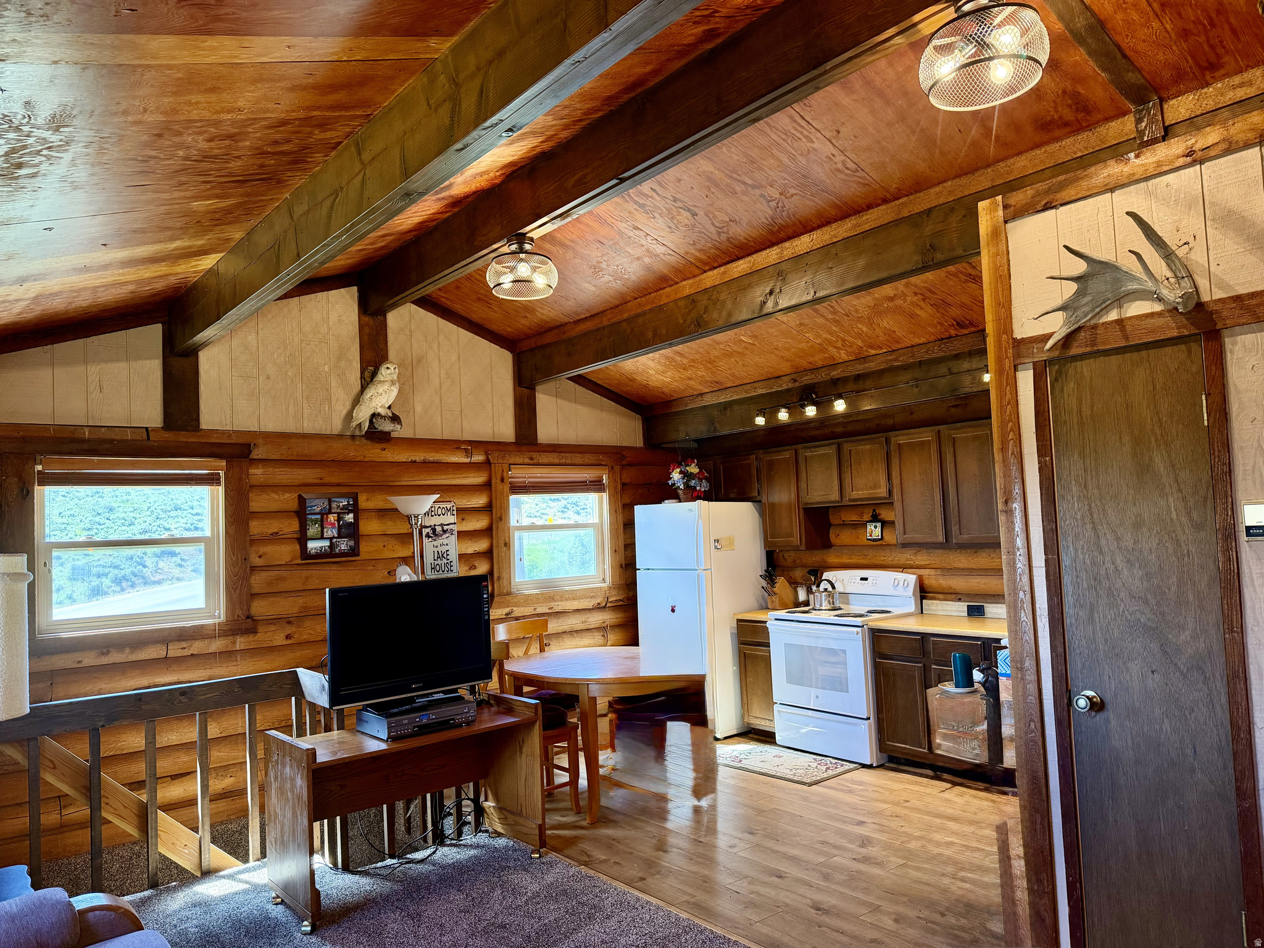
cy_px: 474
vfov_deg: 56.8
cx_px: 632
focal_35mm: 24
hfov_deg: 71.6
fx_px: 876
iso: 320
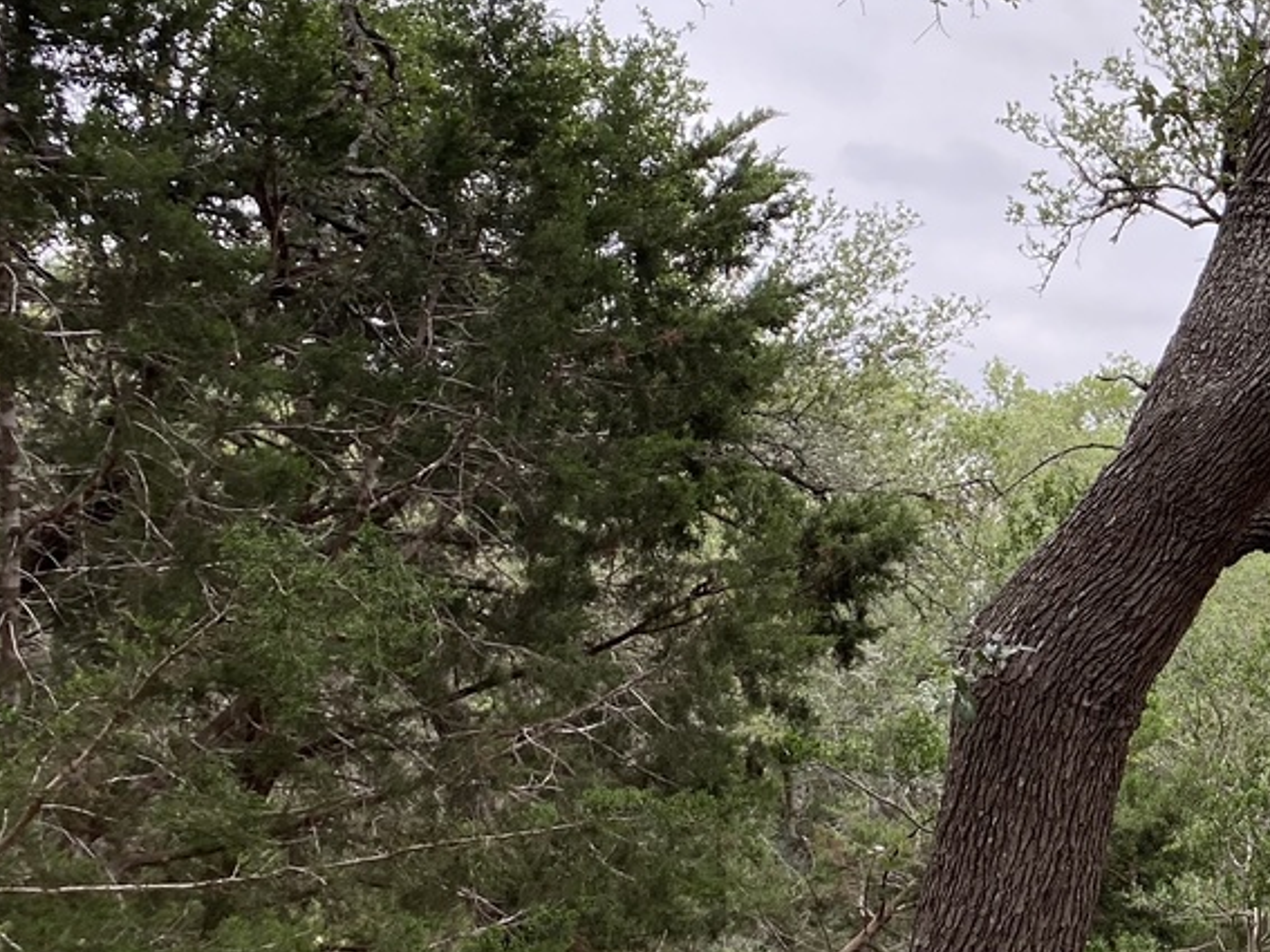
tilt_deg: +3.6
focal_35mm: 66
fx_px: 2421
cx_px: 1586
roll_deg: +2.7
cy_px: 508
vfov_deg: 22.2
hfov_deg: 25.8
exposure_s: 1/145
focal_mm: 4.25
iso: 32
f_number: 1.8
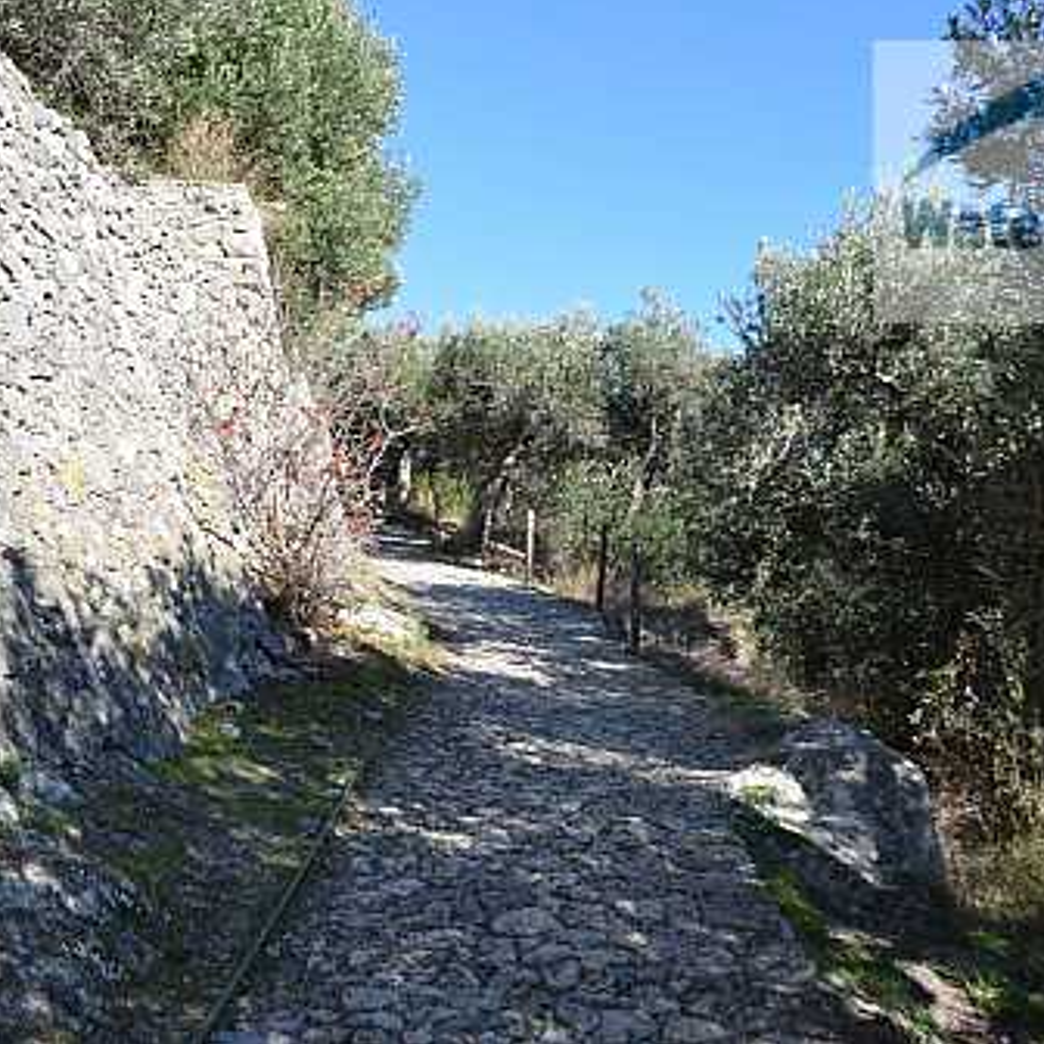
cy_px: 519
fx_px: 1194
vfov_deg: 47.2
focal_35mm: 35
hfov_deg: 47.2
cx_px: 531
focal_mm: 18
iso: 100
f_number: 10
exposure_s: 1/80
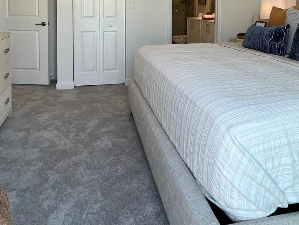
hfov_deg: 61.6
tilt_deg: -2.5
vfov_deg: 43.2
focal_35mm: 29
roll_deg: +0.1
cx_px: 142
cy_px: 13
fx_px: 251
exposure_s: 1/120
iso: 64
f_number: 1.8
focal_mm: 1.57
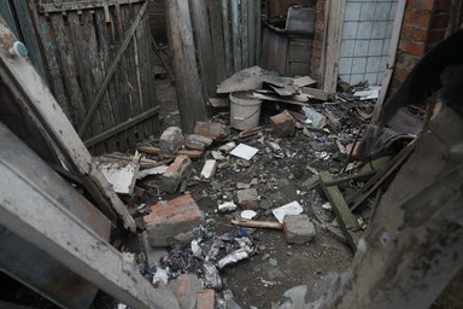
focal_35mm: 25
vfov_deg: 51.3
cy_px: 159
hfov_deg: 71.5
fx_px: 322
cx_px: 239
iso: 100
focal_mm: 24
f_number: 3.2
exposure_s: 1/60
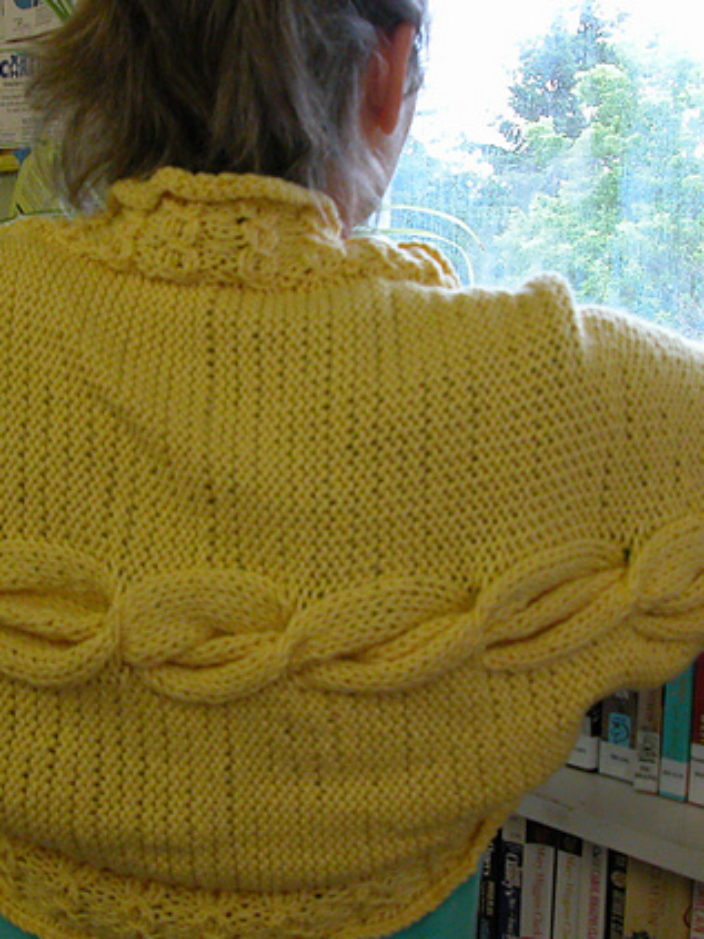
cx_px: 262
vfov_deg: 36.2
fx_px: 1438
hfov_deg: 27.4
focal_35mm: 53
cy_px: 477
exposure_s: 1/88.2
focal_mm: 8.9
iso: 100
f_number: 3.5
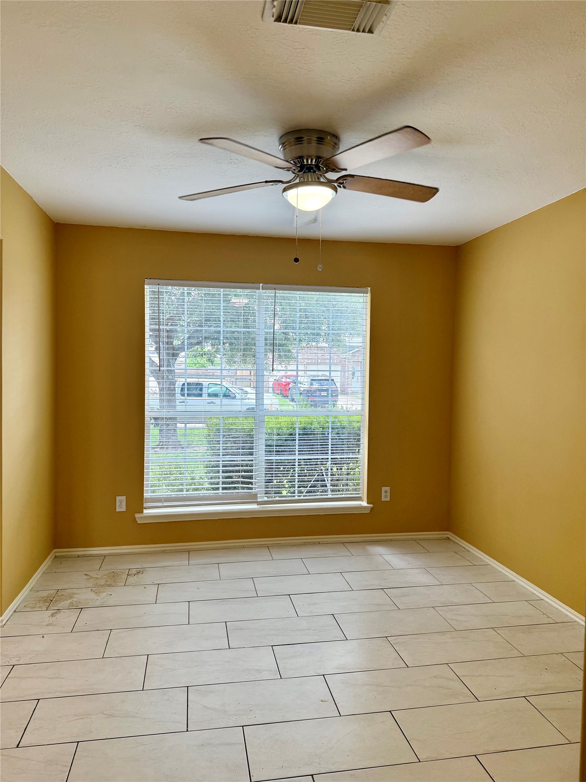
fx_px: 542
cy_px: 391
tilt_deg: -1.2
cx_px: 293
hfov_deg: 56.8
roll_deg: -1.0
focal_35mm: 24
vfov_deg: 71.6
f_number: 1.78
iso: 125
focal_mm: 6.76
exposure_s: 1/202
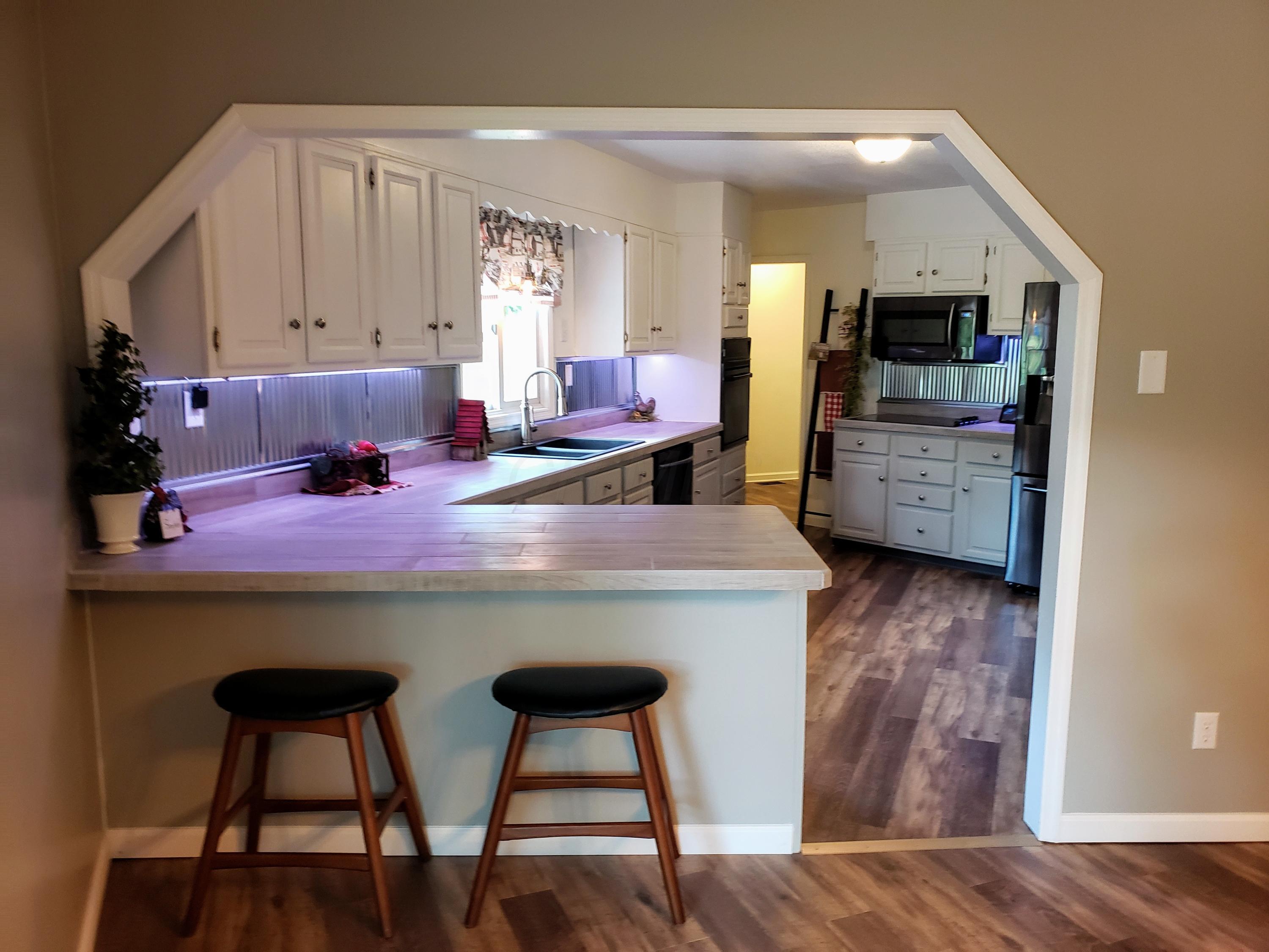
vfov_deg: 53.1
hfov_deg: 67.3
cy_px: 476
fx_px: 953
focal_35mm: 26
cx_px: 634
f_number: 2.4
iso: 250
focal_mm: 4.3
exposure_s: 1/40
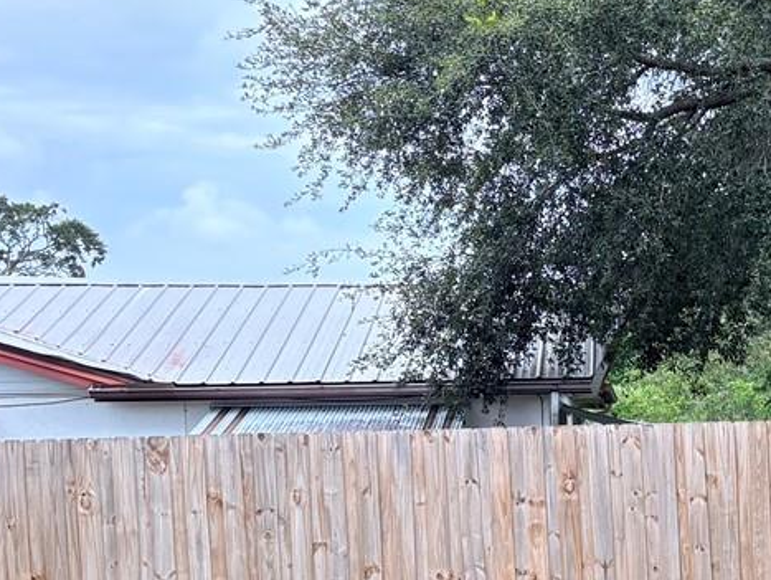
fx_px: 1984
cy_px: 542
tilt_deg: -1.3
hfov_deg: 19.2
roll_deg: +1.5
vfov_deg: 16.4
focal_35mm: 89
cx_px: 1169
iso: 64
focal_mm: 5.96
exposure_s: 1/973
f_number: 1.6
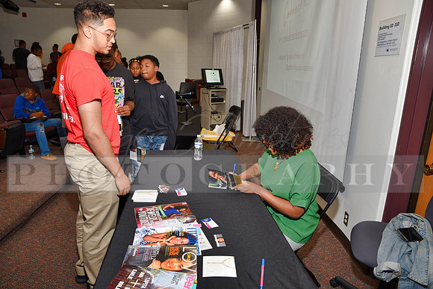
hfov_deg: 73.7
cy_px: 144
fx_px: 289
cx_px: 216
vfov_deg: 53.2
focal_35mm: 24
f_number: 5
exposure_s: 1/60
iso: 200
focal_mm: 24
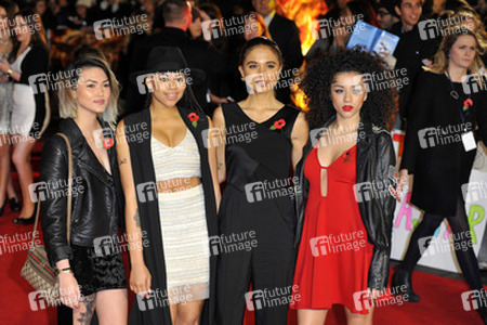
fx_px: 1163
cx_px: 244
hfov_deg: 23.6
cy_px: 162
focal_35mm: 86
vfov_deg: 15.9
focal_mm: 86
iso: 1000
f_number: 4
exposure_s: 1/250
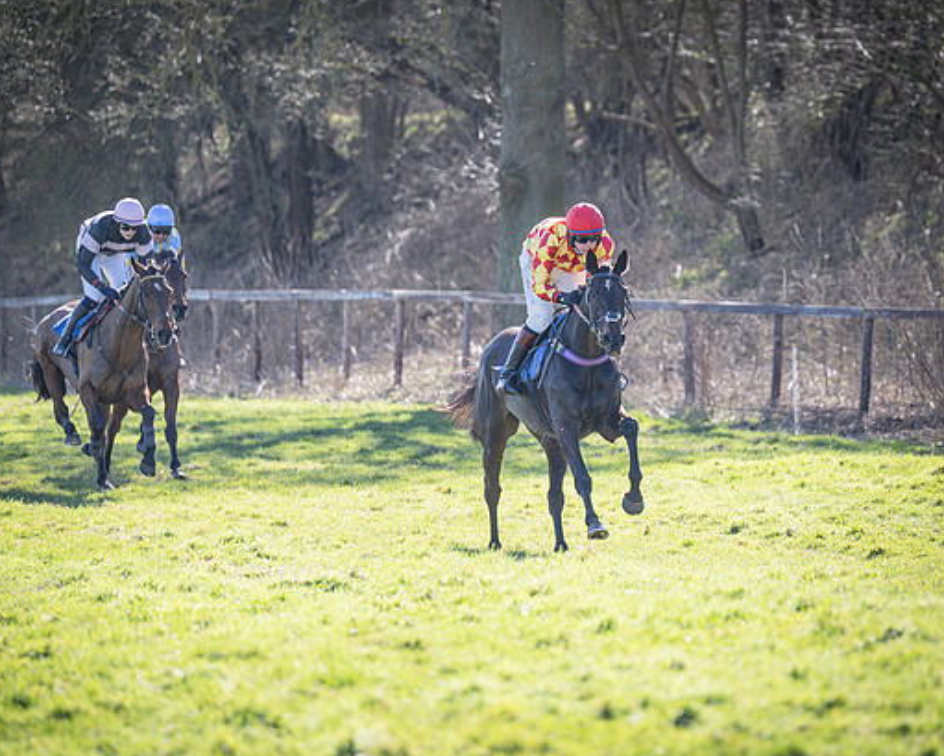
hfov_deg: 7.2
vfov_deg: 5.7
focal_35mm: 270
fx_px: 7545
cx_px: 600
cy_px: 286
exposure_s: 1/2000
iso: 400
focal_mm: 165
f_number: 2.8
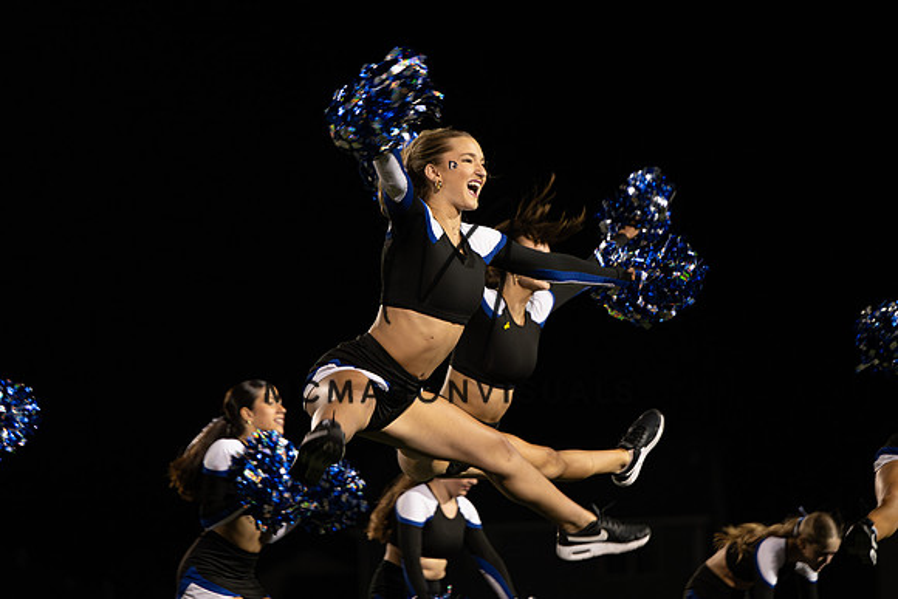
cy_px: 274
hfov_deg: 11.9
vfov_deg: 7.9
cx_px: 476
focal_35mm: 173
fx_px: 4312
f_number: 2.8
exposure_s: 1/640
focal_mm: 115
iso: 2500
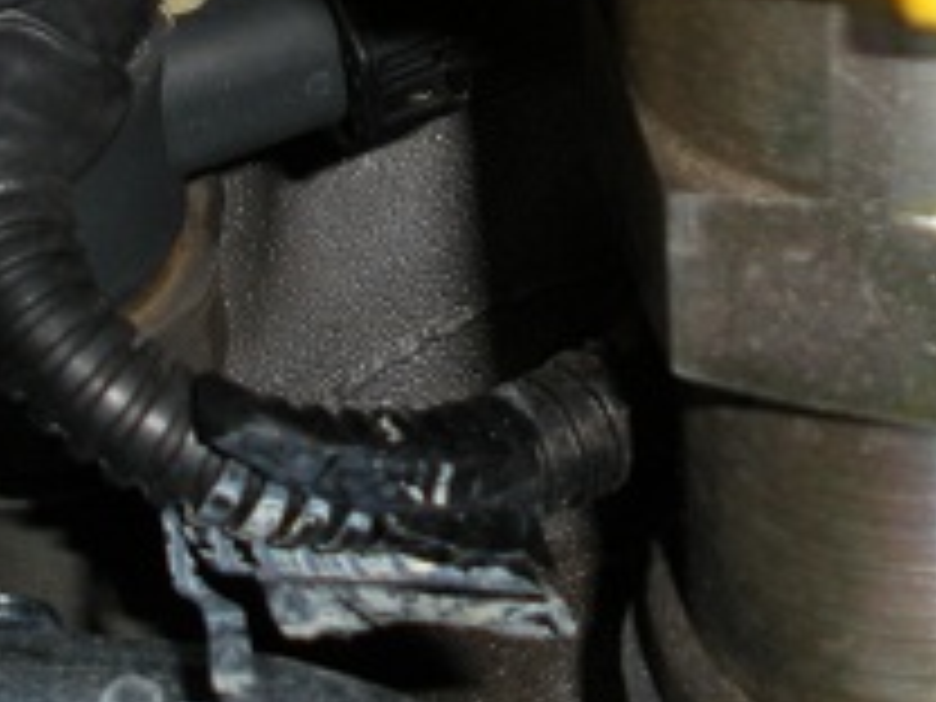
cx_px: 837
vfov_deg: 12.7
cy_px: -274
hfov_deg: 17.3
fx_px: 3028
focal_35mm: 112
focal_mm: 6.3
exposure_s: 1/60
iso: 64
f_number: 3.5
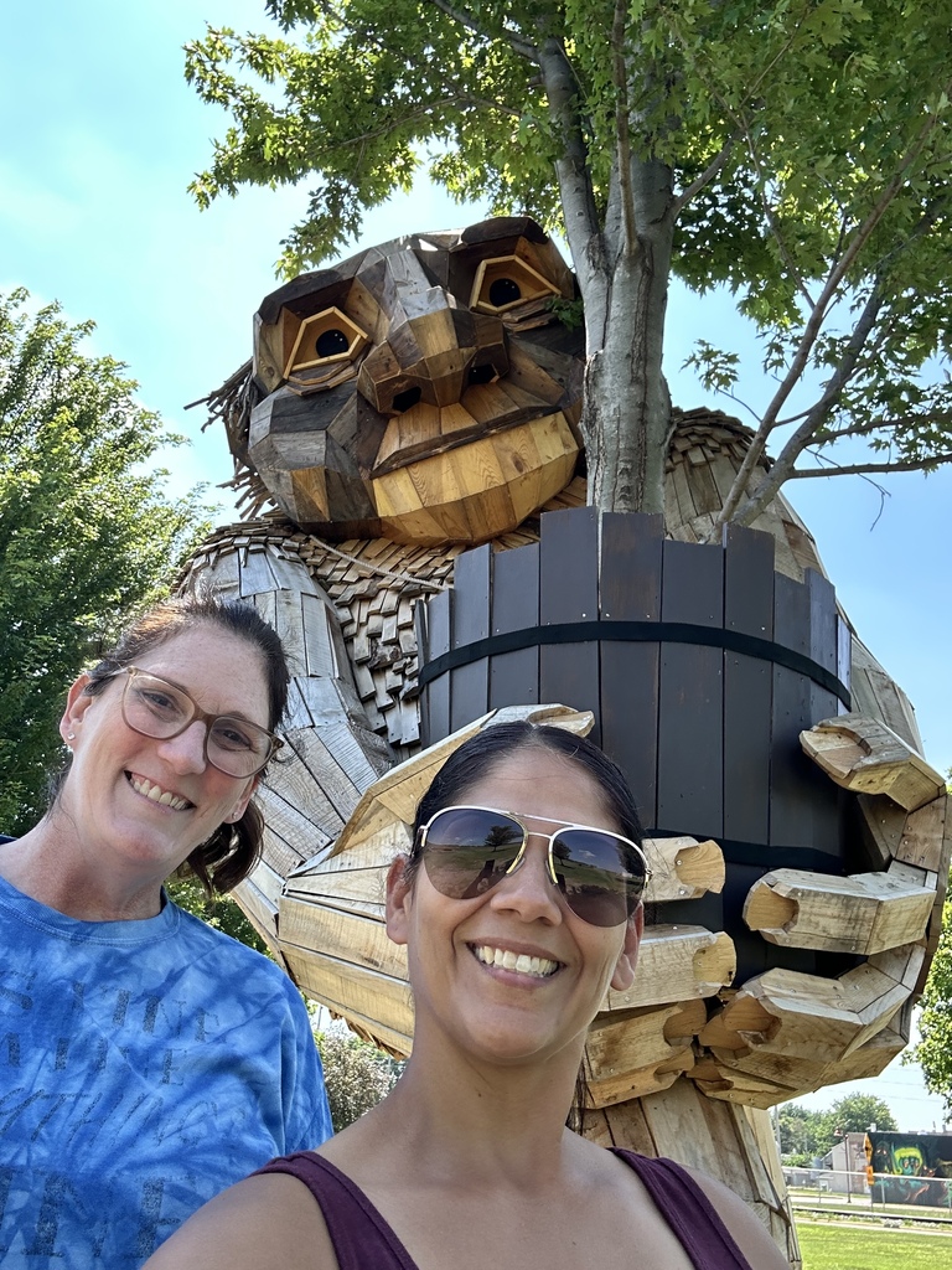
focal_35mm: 30
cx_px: 476
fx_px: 1100
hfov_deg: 46.8
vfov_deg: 60.0
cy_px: 635
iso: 25
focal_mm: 2.69
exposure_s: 1/246
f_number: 1.9
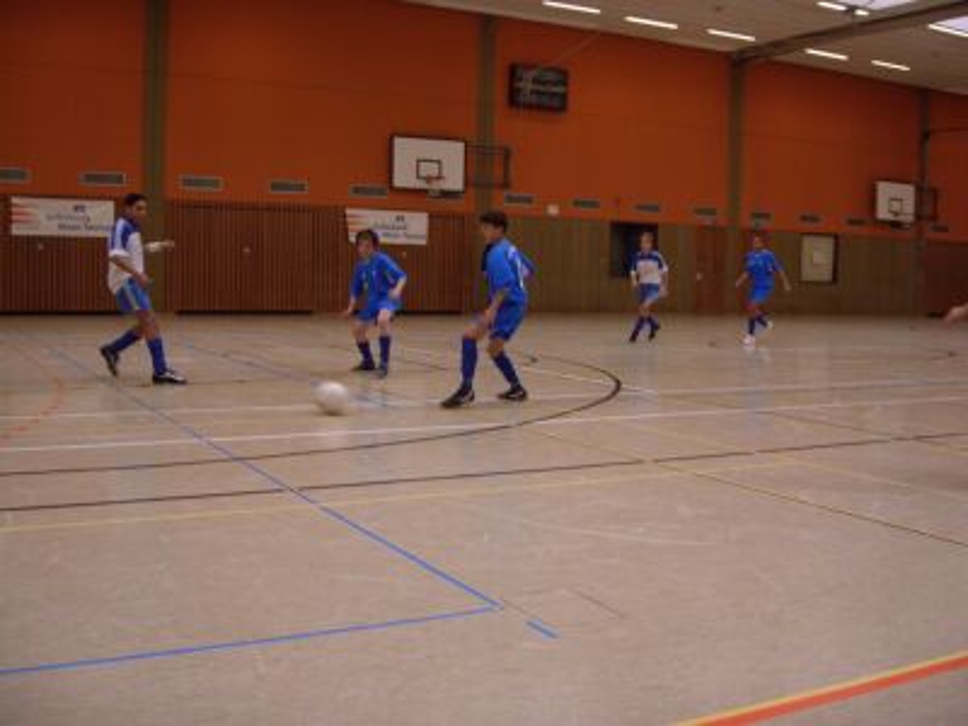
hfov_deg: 47.9
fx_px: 1091
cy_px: 363
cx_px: 484
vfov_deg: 36.8
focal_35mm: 39
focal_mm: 8
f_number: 2.8
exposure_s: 1/80
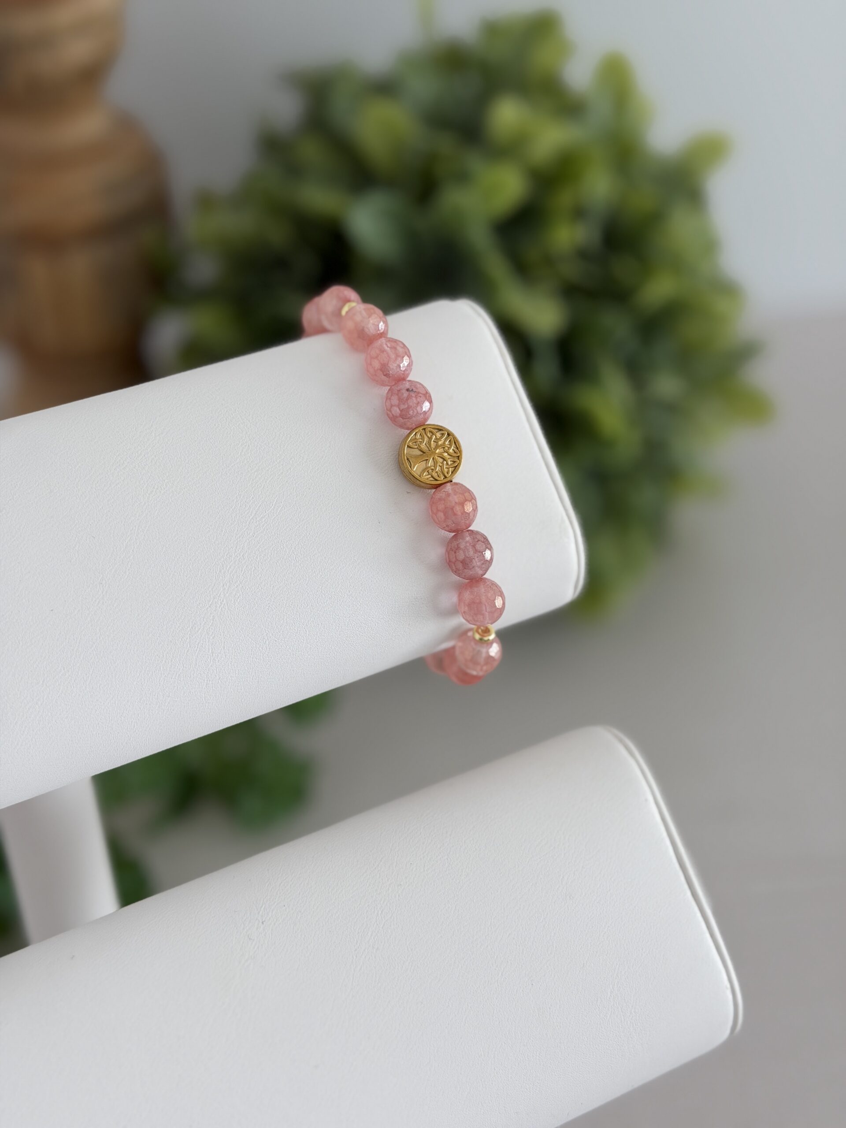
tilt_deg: -37.4
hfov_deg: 30.3
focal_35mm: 48
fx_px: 1564
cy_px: 564
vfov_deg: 39.7
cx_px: 423
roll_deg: +2.5
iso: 64
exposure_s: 1/266
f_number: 1.78
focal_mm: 6.76
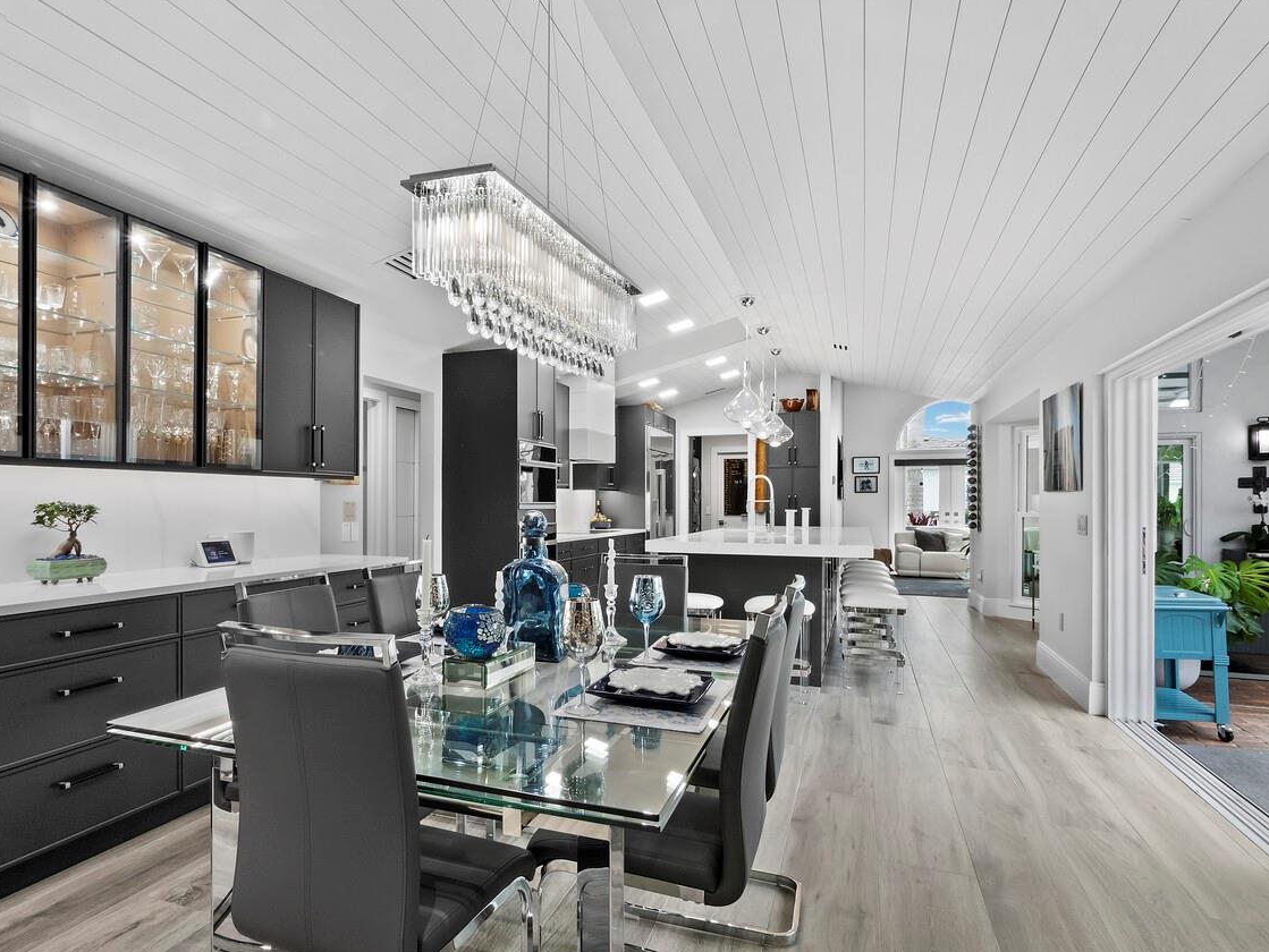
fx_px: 733
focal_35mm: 20
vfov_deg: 66.0
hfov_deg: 81.0
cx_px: 522
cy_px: 477
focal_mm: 7
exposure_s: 1/3
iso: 400
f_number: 11
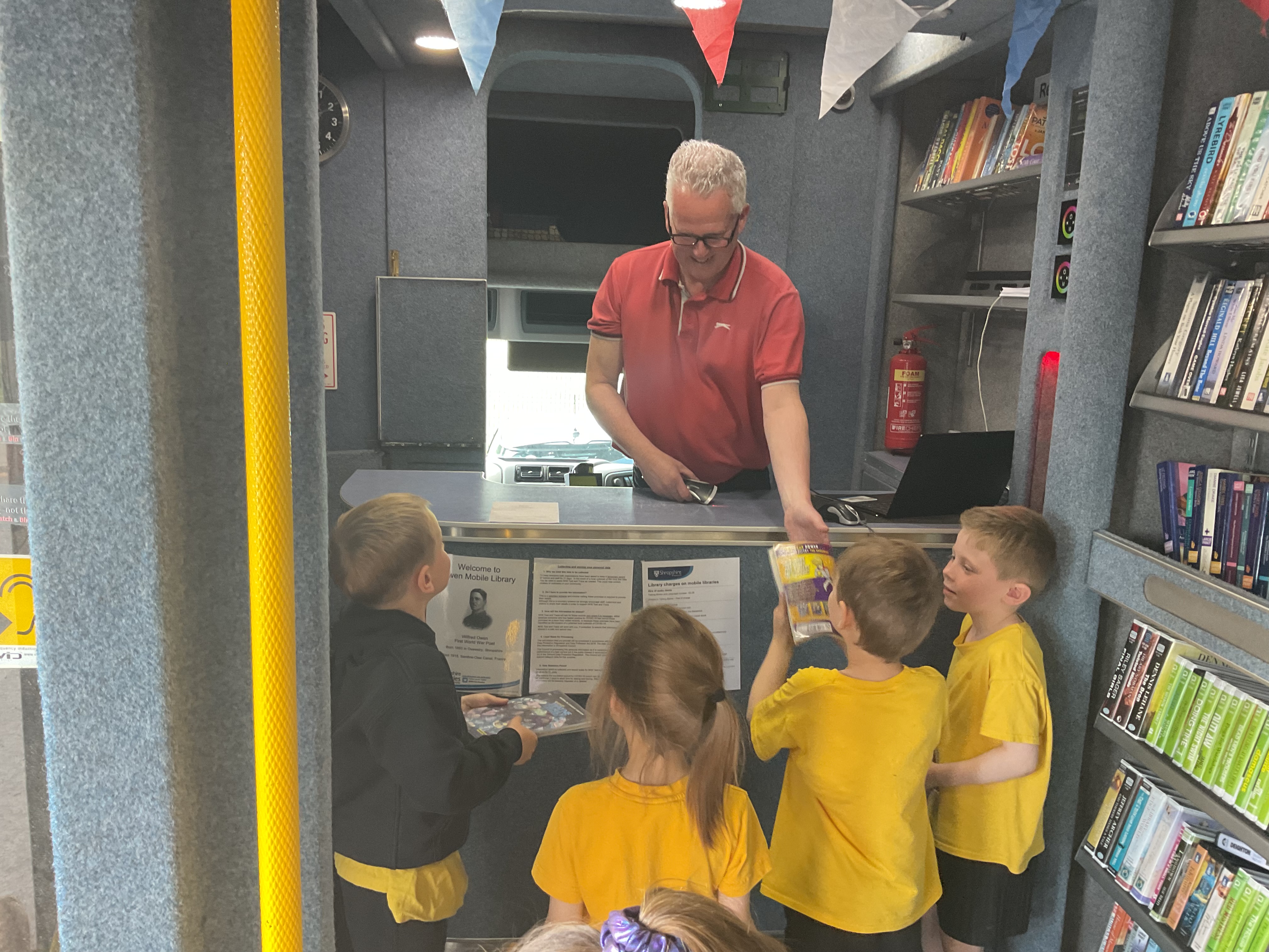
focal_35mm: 29
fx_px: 1063
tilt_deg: -9.7
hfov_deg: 61.7
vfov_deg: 48.2
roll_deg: -3.5
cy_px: 476
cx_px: 634
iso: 125
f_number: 1.8
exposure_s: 1/50
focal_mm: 3
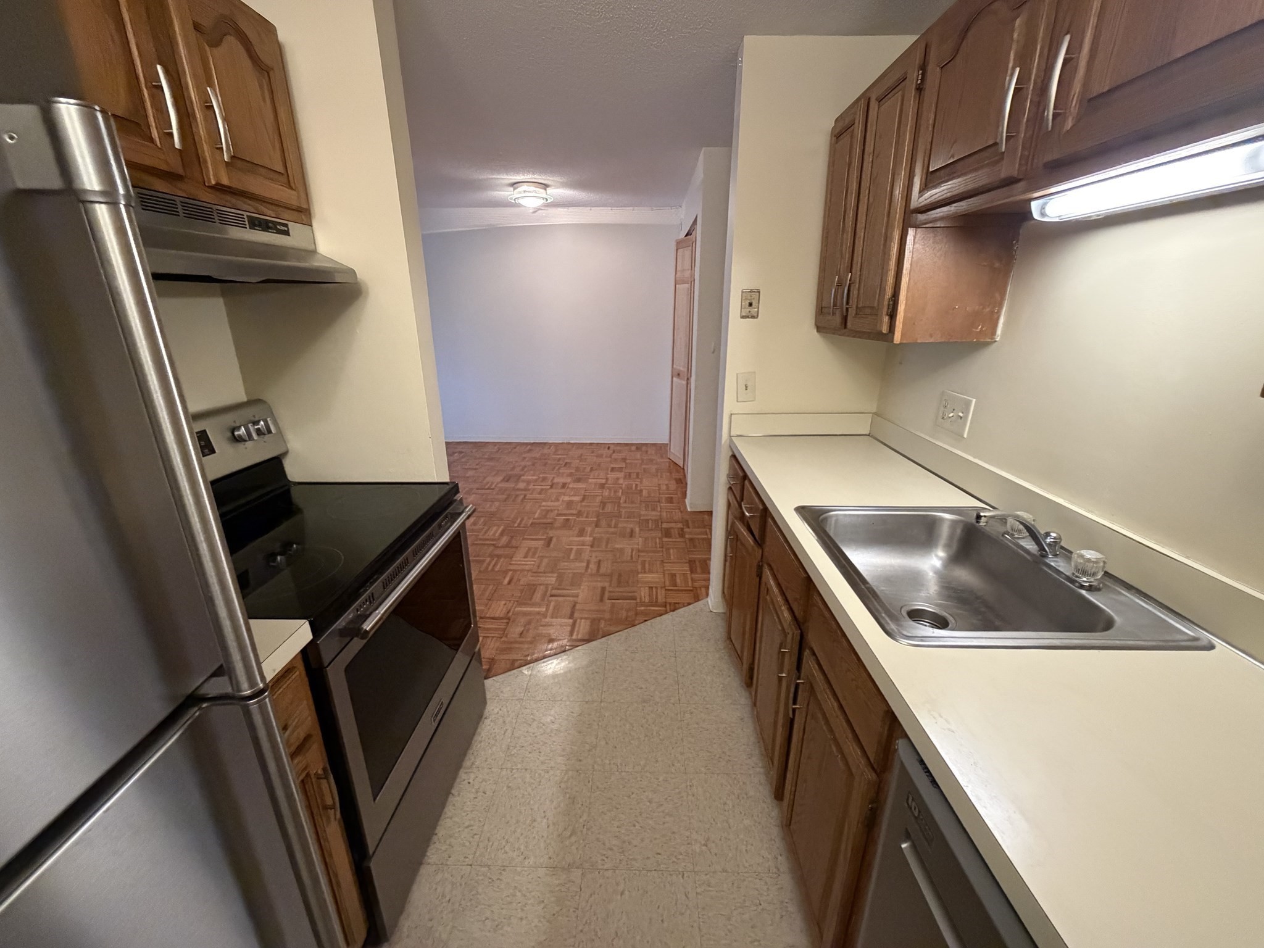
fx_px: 511
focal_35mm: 14
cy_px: 474
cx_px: 632
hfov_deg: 102.1
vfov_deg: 85.7
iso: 800
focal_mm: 2.22
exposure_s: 1/60
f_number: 2.2
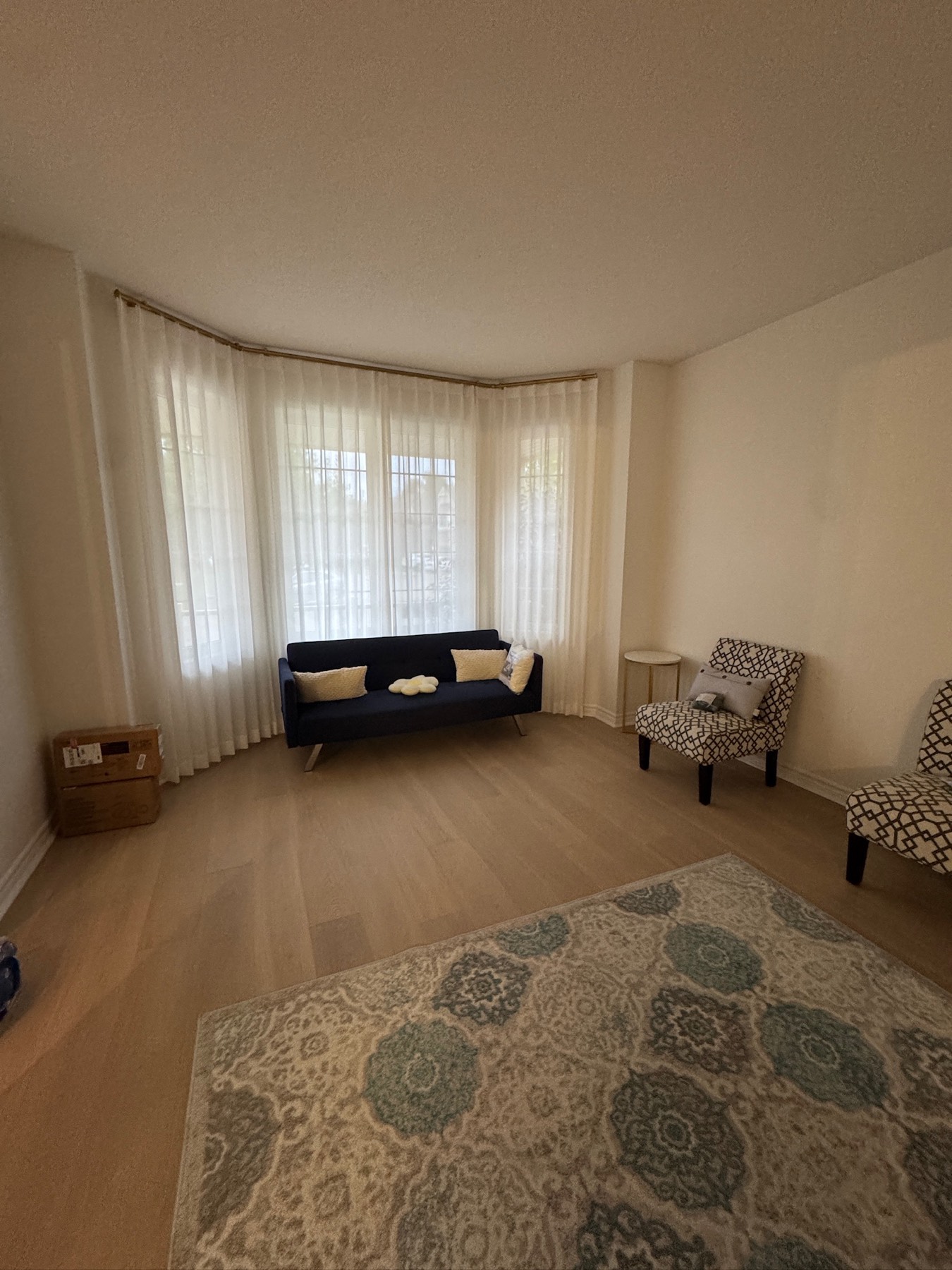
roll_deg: -0.5
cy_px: 635
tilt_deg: -7.4
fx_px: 513
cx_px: 476
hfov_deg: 85.7
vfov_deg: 102.1
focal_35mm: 14
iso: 500
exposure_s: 1/60
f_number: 2.2
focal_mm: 2.22
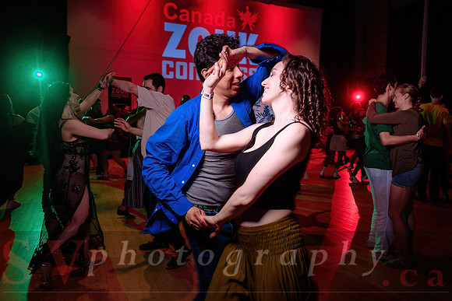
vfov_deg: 45.6
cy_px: 134
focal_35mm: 29
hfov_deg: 64.4
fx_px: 358
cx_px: 246
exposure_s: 1/60
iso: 1250
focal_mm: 24
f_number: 2.8
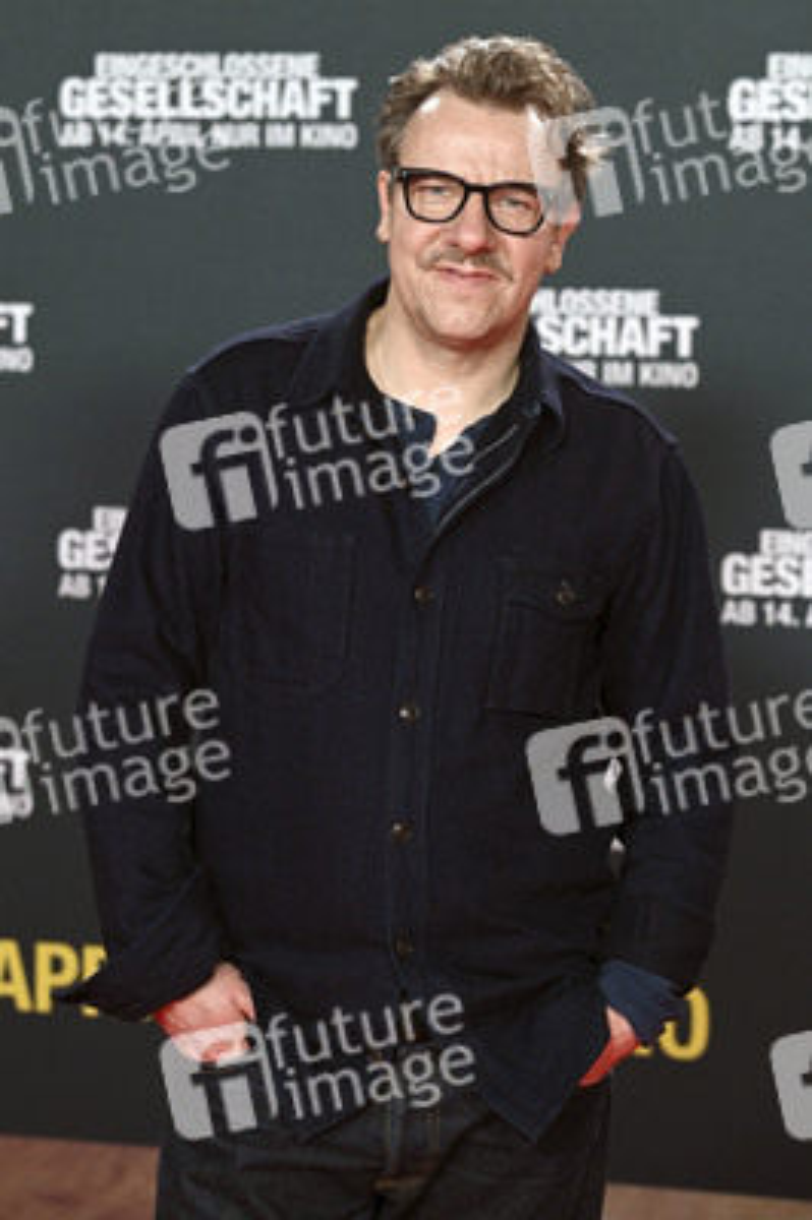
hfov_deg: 13.9
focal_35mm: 98
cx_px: 406
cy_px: 610
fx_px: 3321
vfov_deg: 20.8
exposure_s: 1/500
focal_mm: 98
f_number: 4.8
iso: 2200
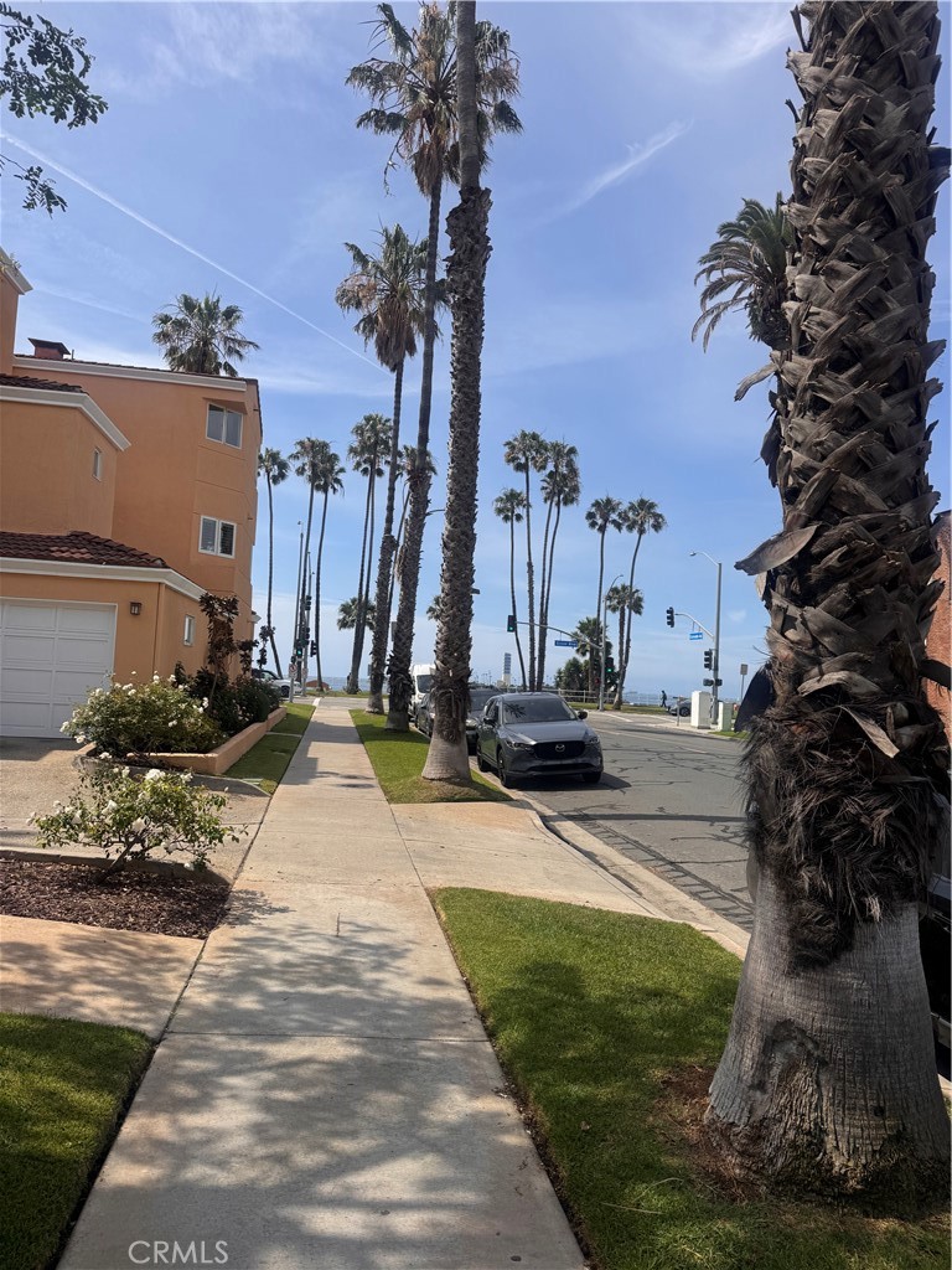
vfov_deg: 71.6
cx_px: 476
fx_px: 880
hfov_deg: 56.8
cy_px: 635
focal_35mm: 24
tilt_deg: +3.1
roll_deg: -1.8
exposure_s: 1/5348
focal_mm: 6.76
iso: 80
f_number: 1.78
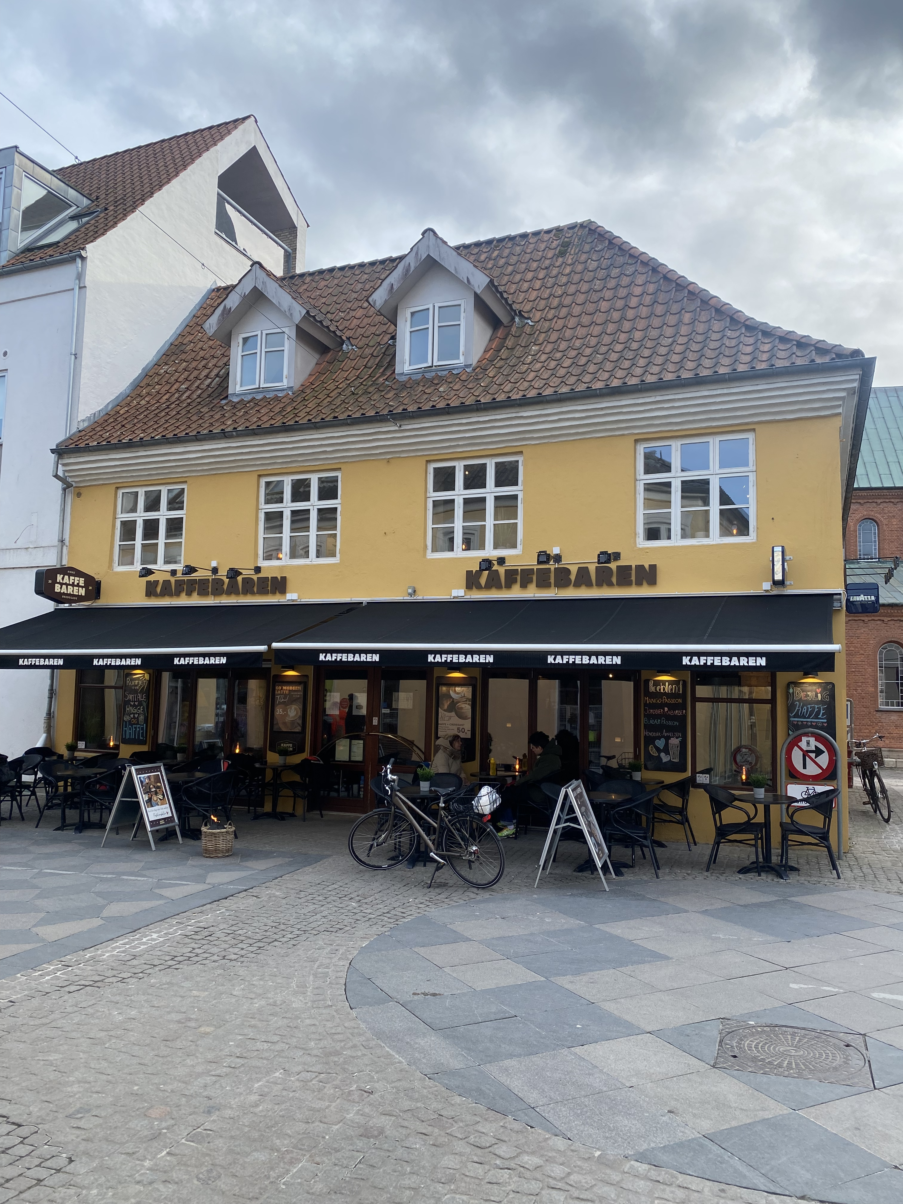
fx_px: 904
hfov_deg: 53.1
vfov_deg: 67.3
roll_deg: -2.6
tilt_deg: +6.7
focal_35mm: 26
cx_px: 452
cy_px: 602
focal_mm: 4.25
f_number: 1.8
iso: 32
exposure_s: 1/912
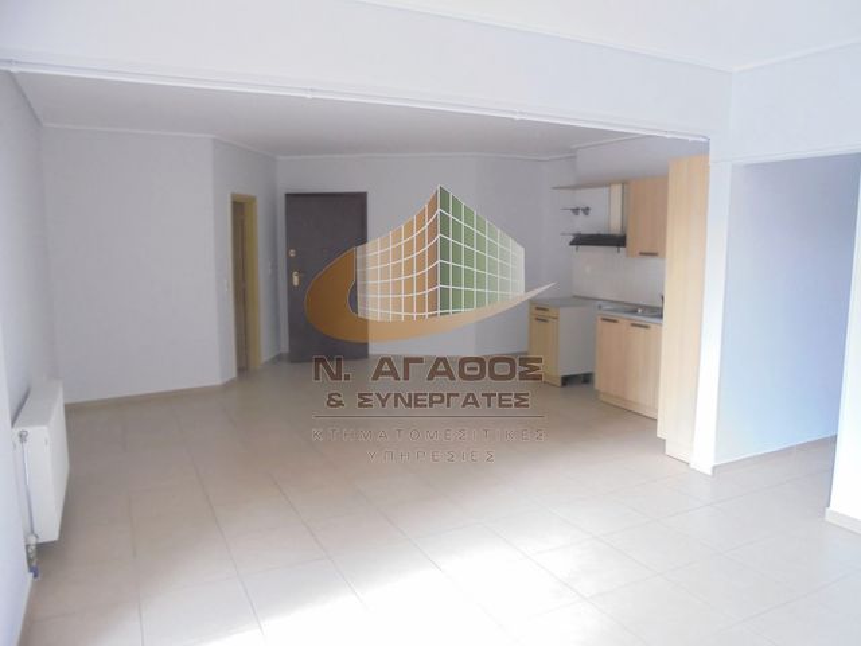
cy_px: 323
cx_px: 430
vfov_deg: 53.1
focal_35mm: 26
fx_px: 647
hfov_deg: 67.3
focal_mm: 4.6
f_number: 3.5
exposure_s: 1/30
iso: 160
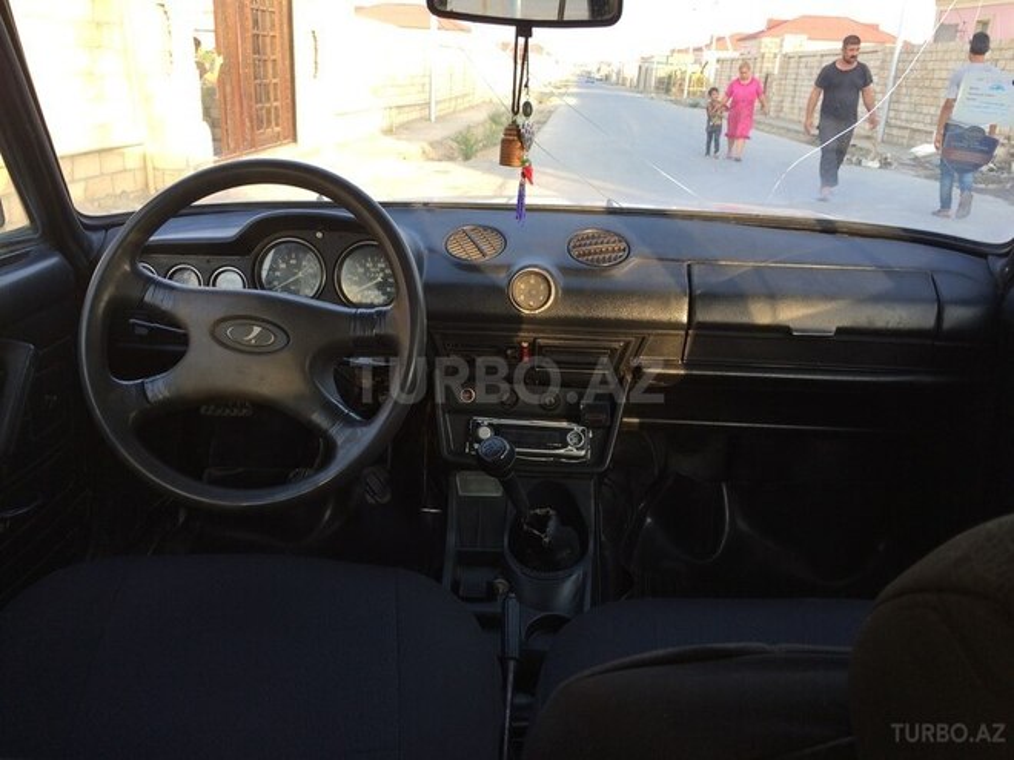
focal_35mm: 29
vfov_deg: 48.2
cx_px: 507
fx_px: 849
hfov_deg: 61.7
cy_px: 380
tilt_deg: -18.0
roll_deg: -2.0
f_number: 2.2
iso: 32
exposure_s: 1/100
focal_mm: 4.15
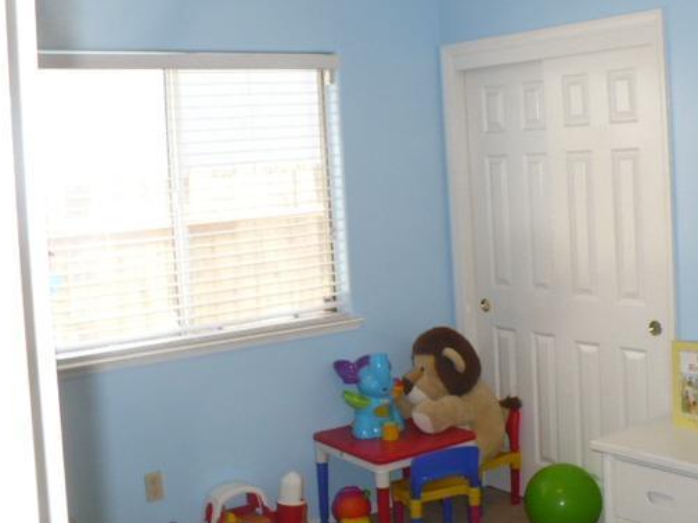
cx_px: 433
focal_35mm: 47
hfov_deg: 40.2
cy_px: 196
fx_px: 948
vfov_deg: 30.8
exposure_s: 1/30
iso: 160
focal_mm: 6.1
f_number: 2.8
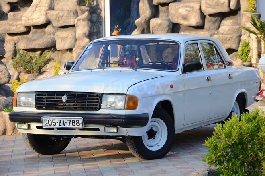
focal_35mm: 135
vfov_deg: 10.1
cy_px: 88
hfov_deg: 15.2
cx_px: 132
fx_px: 992
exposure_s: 1/640
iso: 400
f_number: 6.3
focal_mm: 90
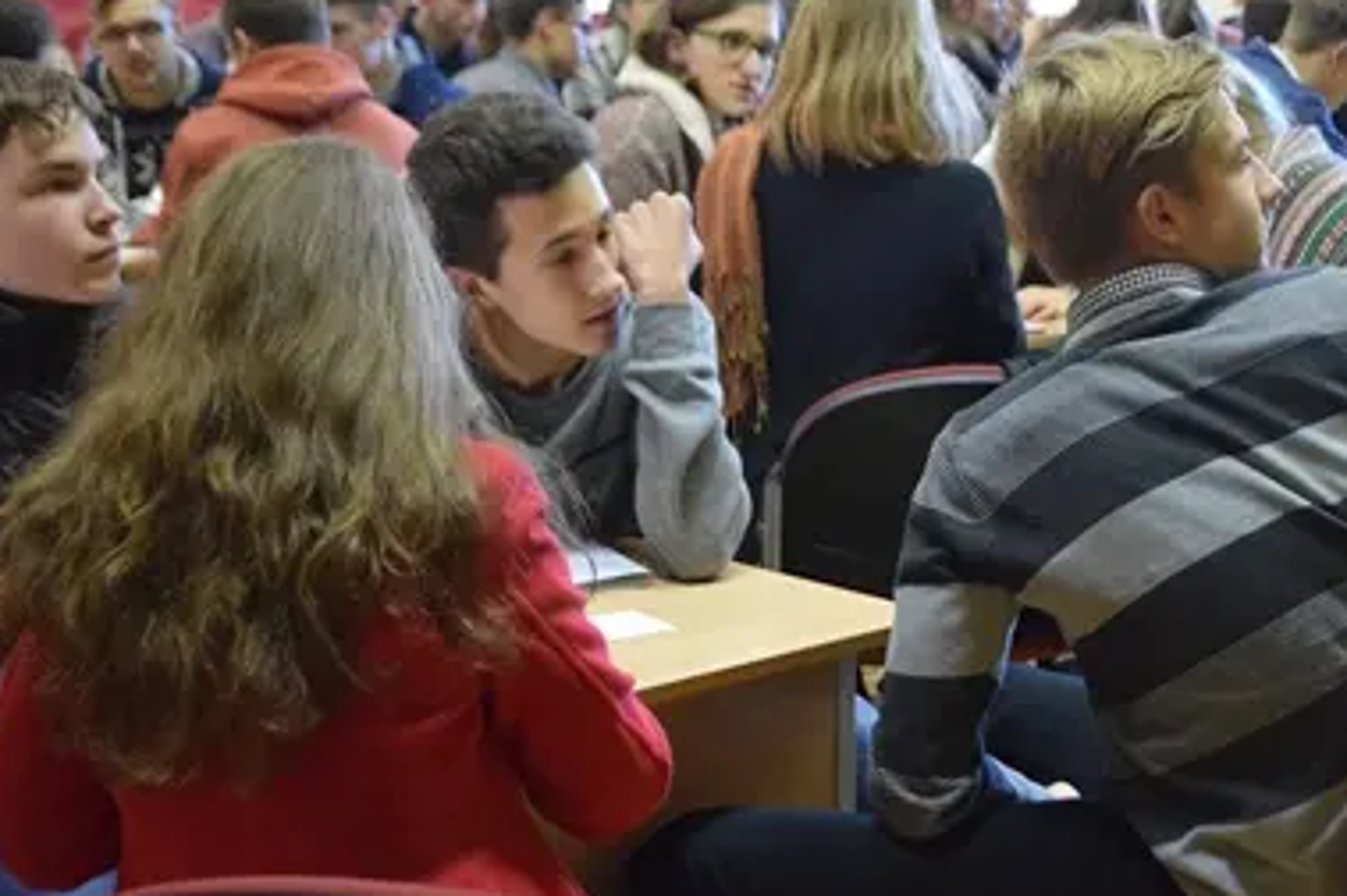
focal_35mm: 71
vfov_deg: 19.2
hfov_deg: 28.4
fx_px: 2654
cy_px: 453
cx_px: 785
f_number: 5.3
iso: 4500
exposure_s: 1/60
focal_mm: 40
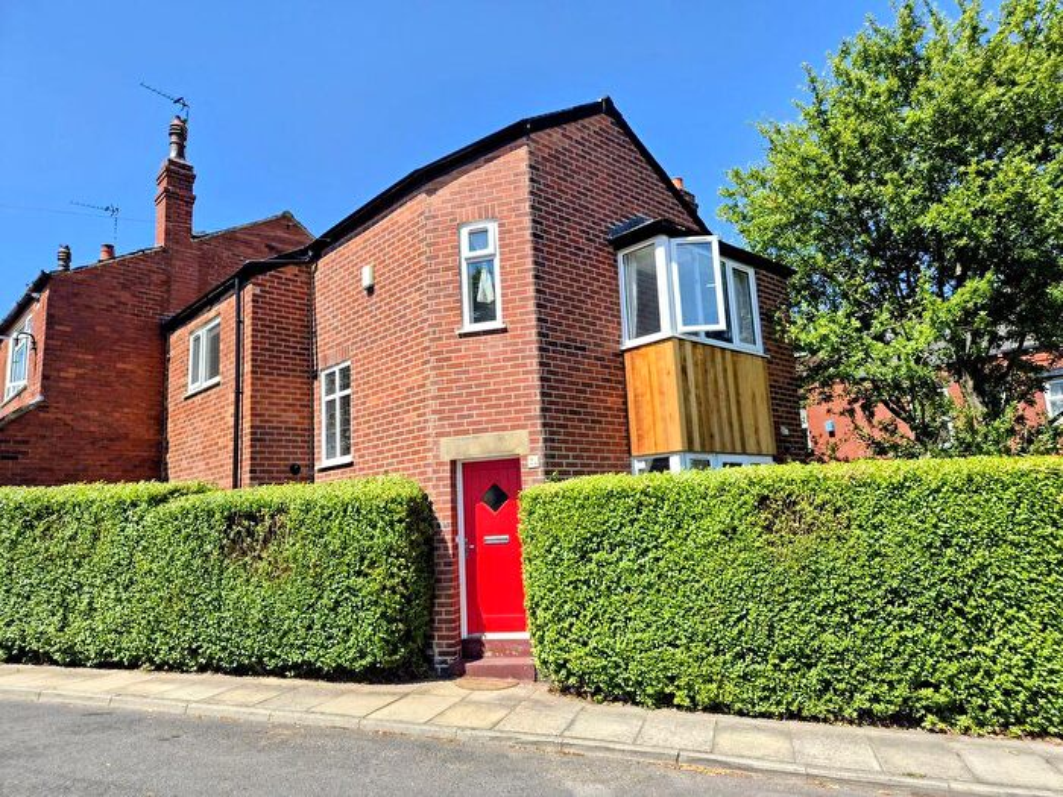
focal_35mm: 23
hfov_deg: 73.9
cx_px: 532
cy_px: 398
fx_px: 706
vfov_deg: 58.9
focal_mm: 5.4
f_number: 1.8
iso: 80
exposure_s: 1/3160
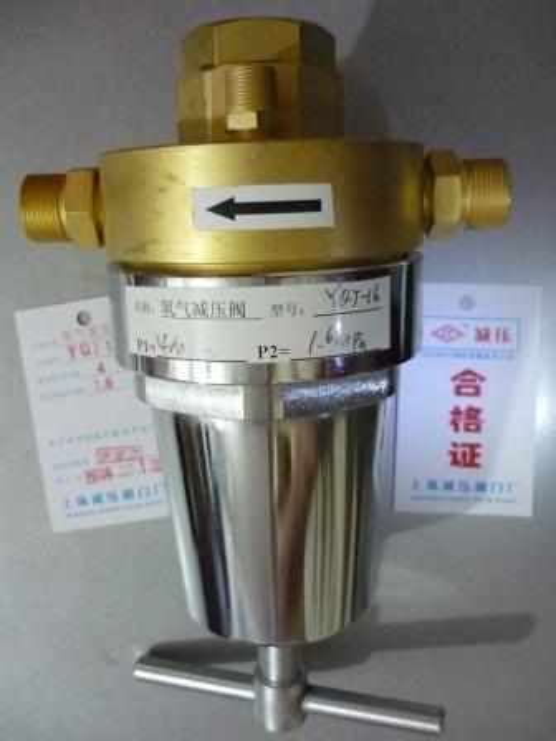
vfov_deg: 55.4
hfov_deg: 42.9
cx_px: 278
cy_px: 370
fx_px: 707
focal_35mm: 33
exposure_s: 1/30
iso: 800
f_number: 2.8
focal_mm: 5.5
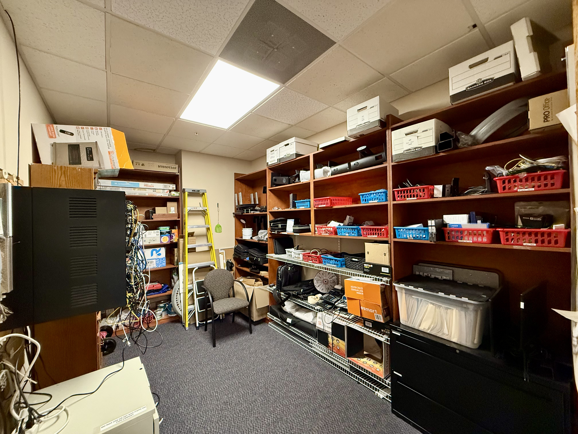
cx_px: 289
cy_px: 217
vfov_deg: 85.7
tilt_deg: +0.6
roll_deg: +0.6
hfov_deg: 102.1
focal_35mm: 14
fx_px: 234
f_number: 2.2
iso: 640
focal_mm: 2.22
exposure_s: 1/60
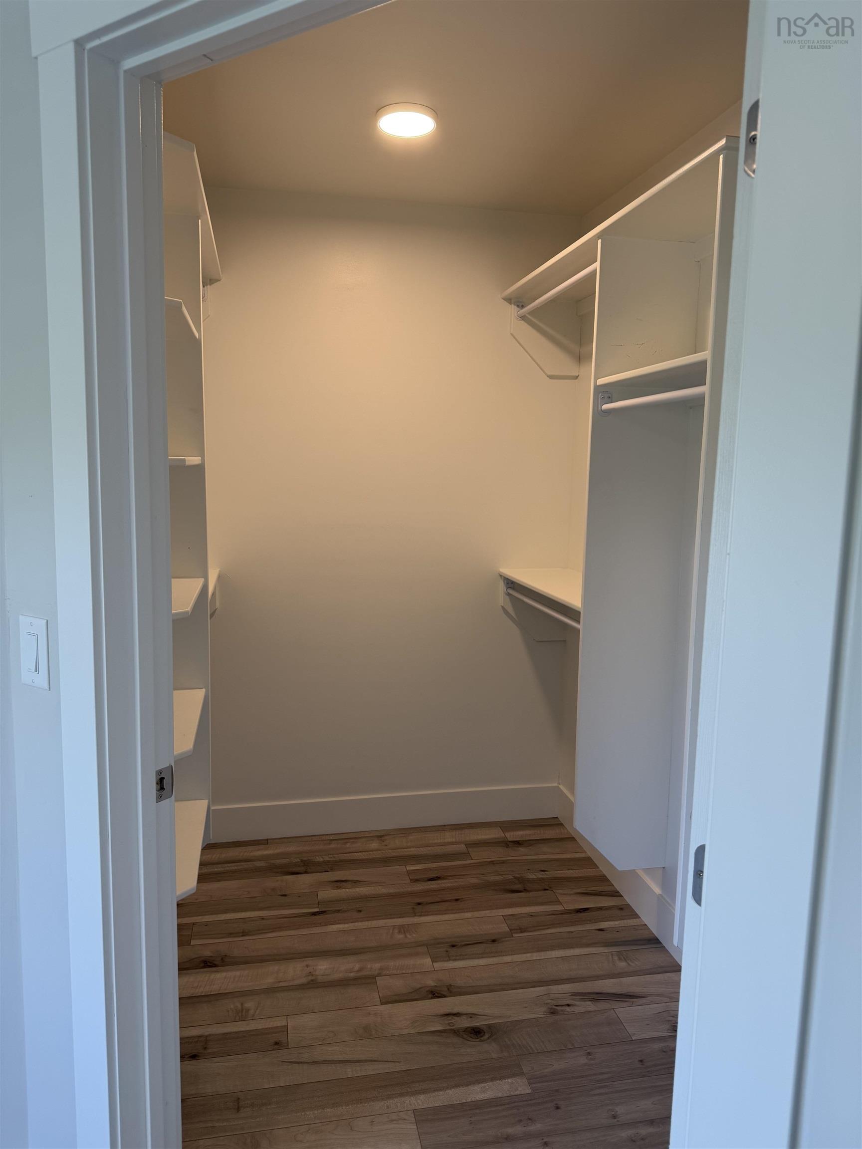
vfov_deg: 71.6
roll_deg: -1.6
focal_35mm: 24
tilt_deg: -7.3
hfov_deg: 56.8
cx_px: 431
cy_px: 574
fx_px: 797
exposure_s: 1/120
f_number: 1.78
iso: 80
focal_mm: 6.76
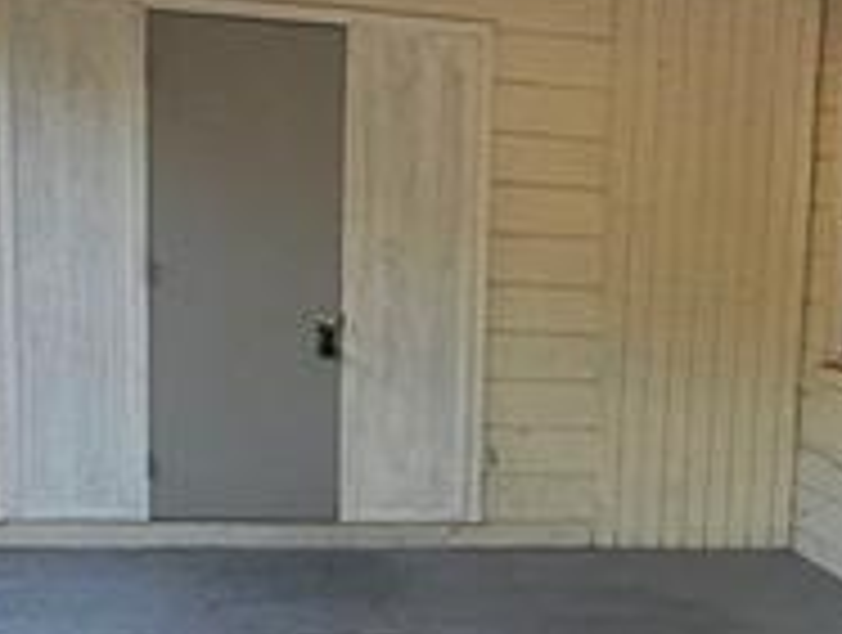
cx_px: 801
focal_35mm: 71
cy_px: 665
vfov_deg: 20.0
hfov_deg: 26.2
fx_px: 1730
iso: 125
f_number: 2.2
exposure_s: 1/207
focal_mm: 2.2
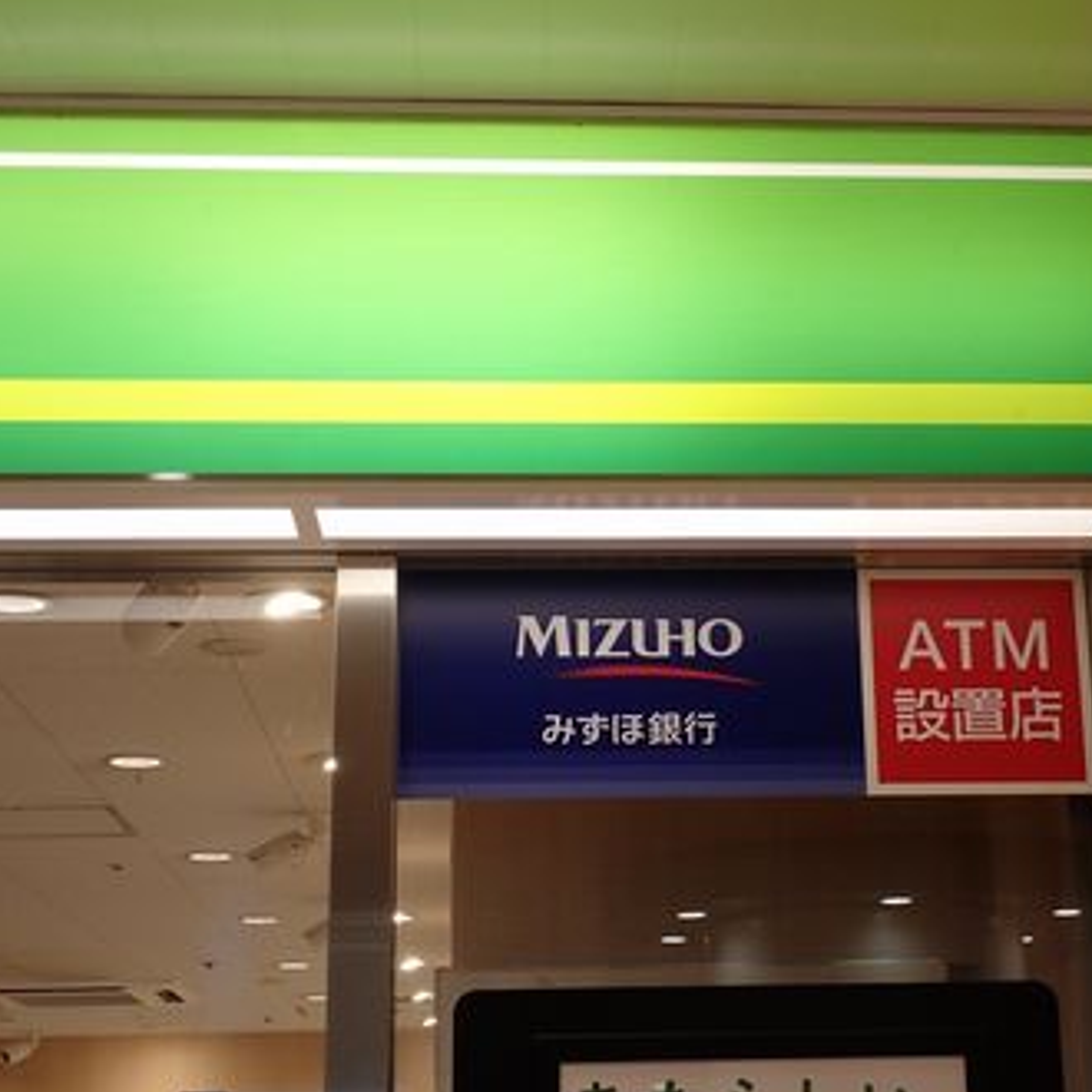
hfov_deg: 26.4
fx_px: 2320
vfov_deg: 26.5
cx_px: 718
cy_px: 548
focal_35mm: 65
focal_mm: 9.65
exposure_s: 1/80
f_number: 3.3
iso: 200
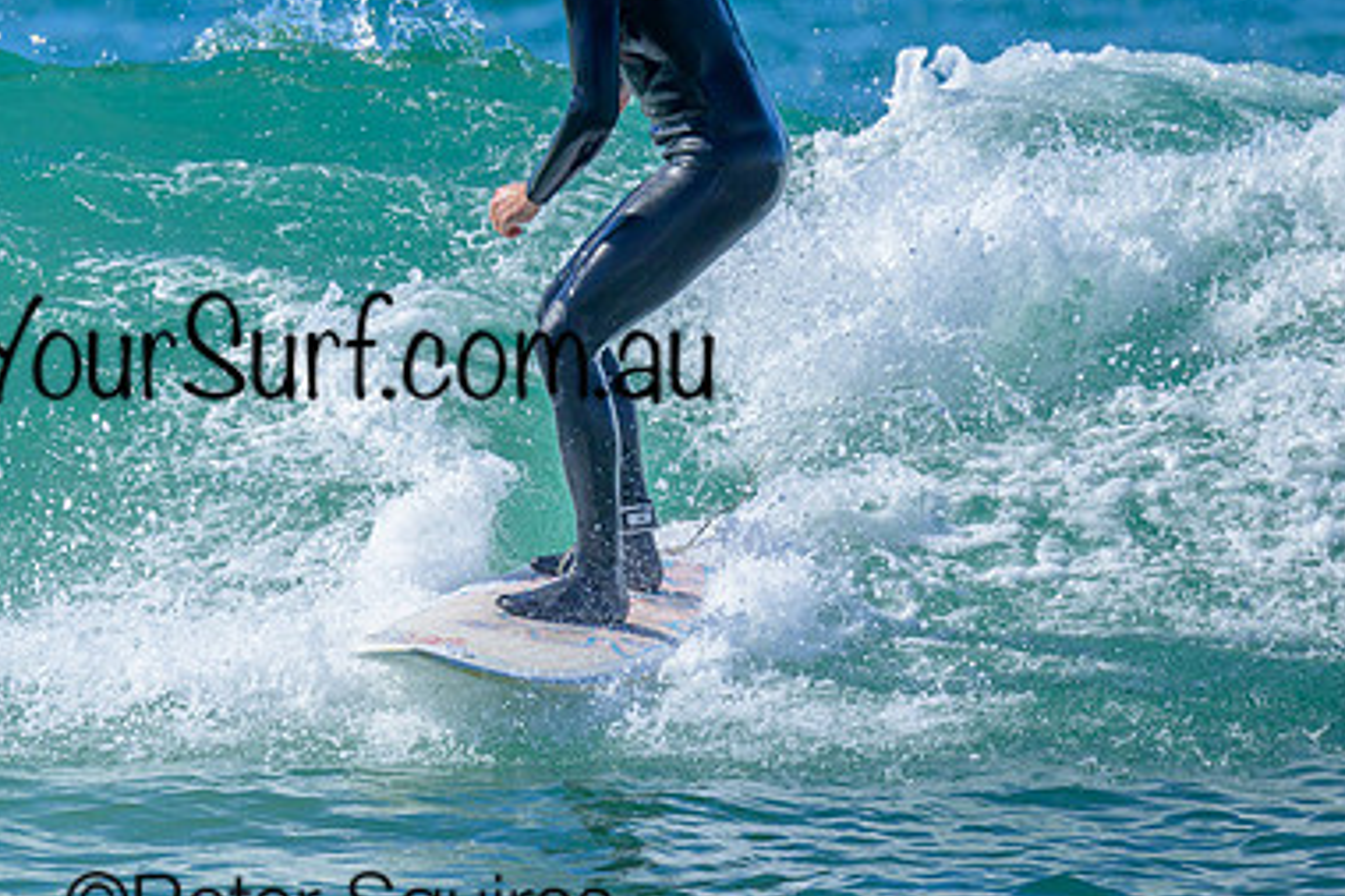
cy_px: 194
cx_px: 120
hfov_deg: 1.4
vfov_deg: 0.9
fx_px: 55417
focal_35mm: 1484
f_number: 6.3
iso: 450
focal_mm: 800
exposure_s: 1/2000
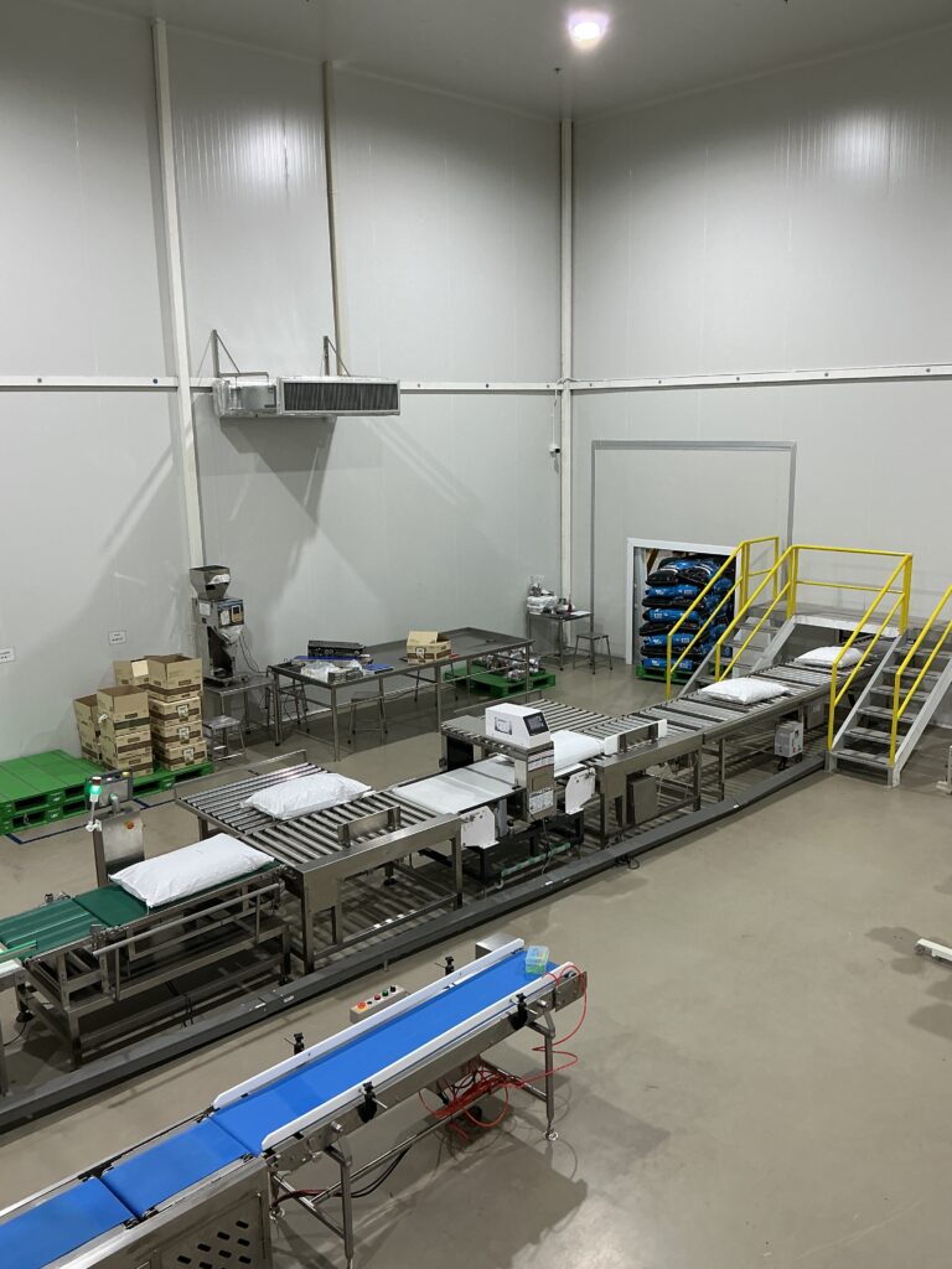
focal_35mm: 29
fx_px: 1063
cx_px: 476
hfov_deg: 48.2
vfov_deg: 61.7
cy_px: 634
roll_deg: +1.0
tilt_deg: -11.2
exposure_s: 1/50
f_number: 1.8
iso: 50
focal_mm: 3
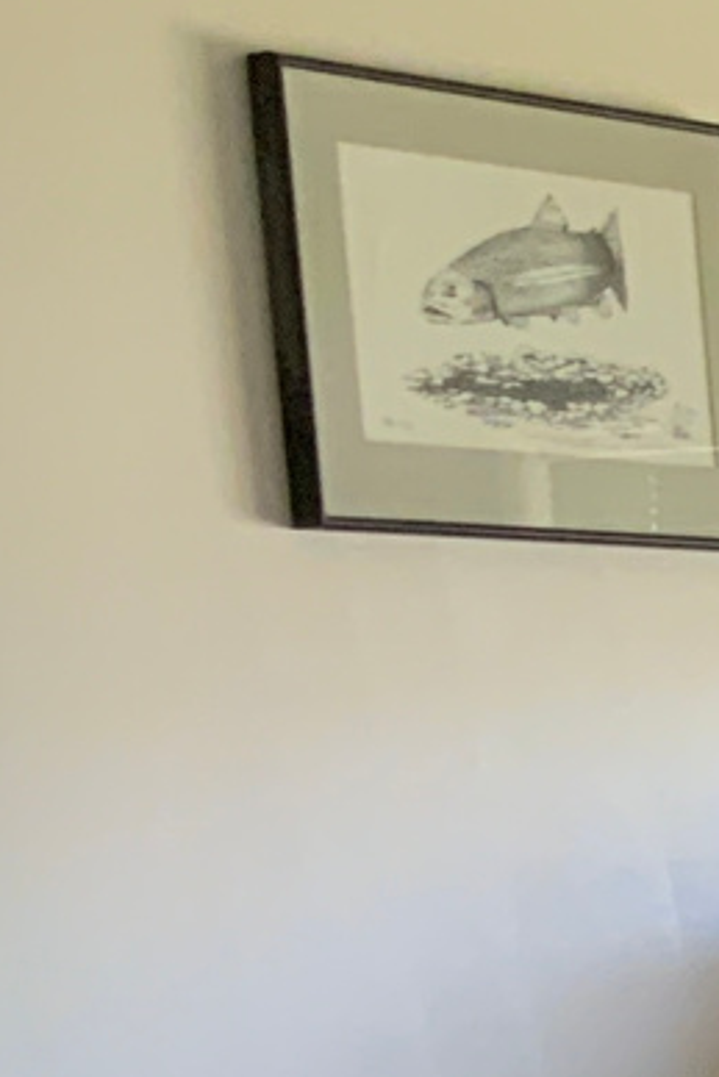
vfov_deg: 12.3
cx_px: 2551
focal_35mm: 159
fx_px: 4759
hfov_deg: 7.1
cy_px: 1607
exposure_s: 1/60
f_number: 1.8
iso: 80
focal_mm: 3
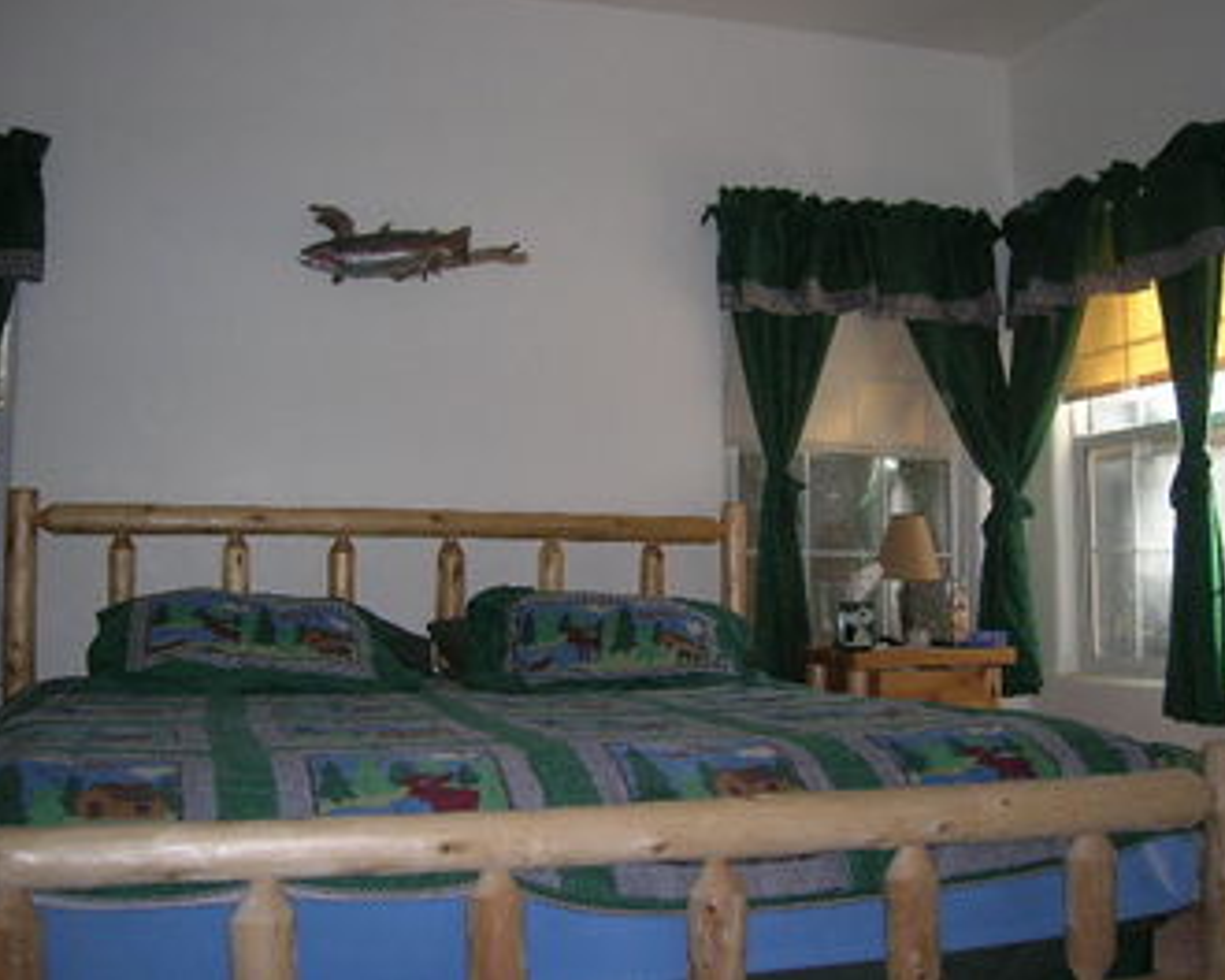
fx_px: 1341
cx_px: 657
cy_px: 471
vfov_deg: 40.1
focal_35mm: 37
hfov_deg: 49.0
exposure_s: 1/60.1
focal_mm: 5.7
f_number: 2.9
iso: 50
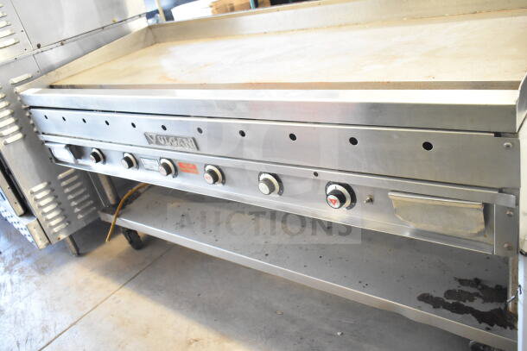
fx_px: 461
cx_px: 264
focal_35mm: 32
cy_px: 176
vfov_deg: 41.7
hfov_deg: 59.5
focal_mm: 21
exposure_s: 1/30
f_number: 3.8
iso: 2500
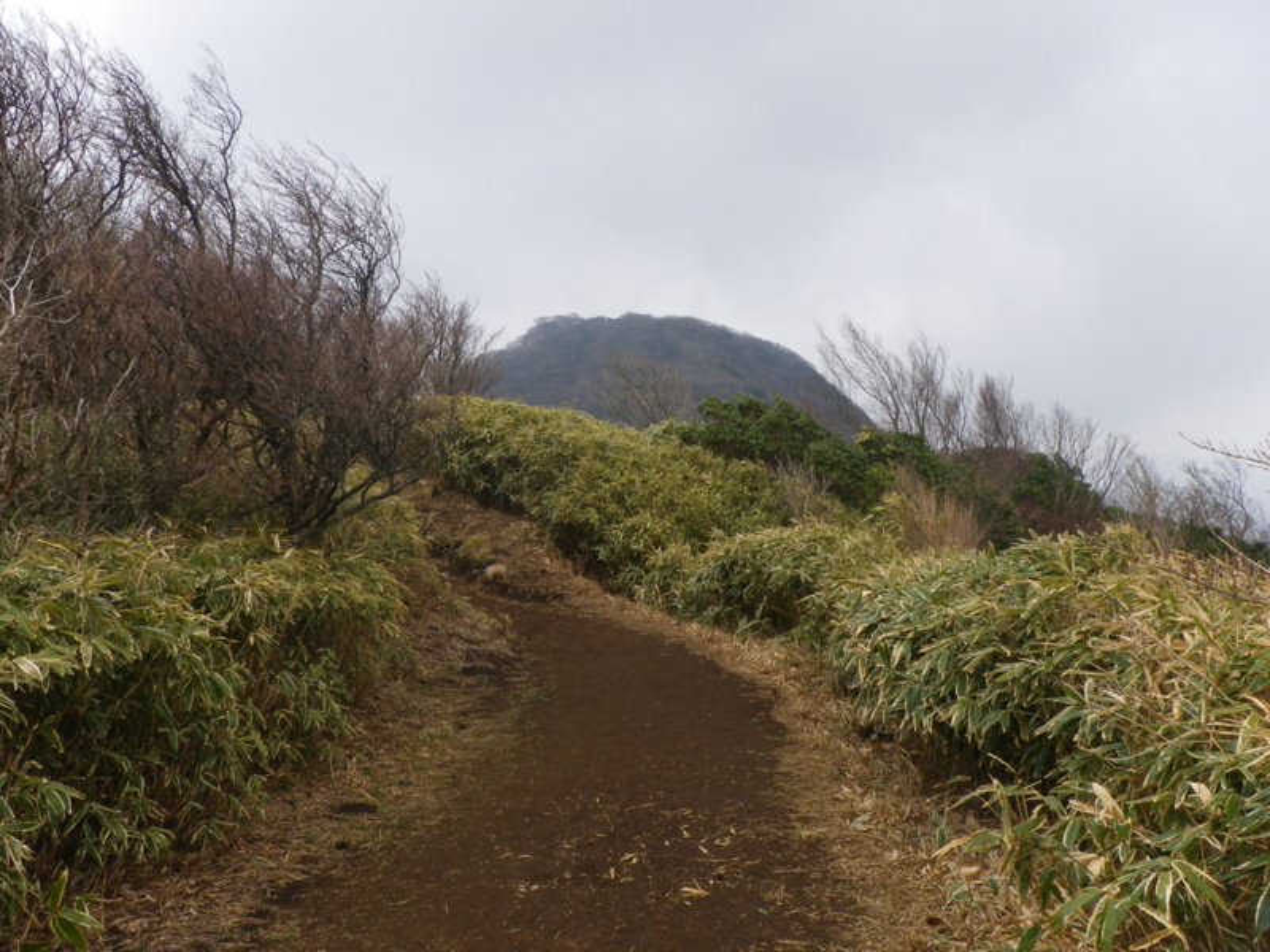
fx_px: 1284
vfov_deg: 40.7
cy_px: 476
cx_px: 635
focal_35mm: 35
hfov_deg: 52.6
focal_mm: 6.2
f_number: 6.3
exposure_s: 1/125
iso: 64
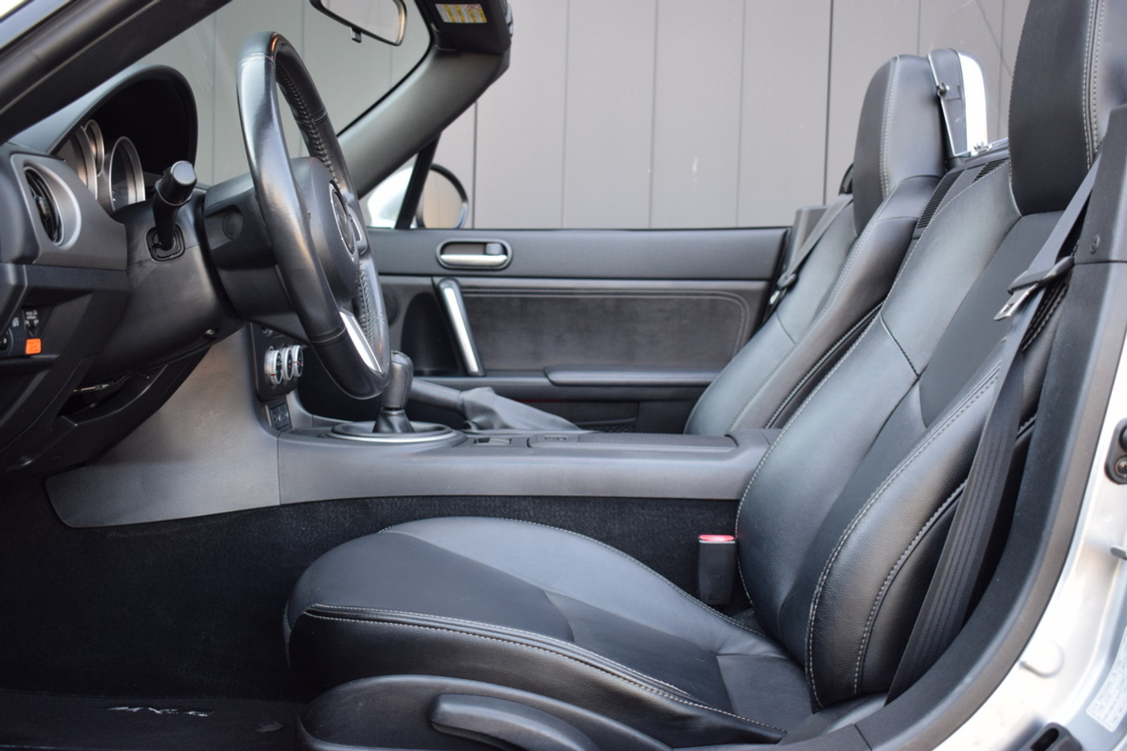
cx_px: 564
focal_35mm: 39
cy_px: 376
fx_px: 1221
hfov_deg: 49.6
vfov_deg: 34.2
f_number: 4
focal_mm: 26
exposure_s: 1/80
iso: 400
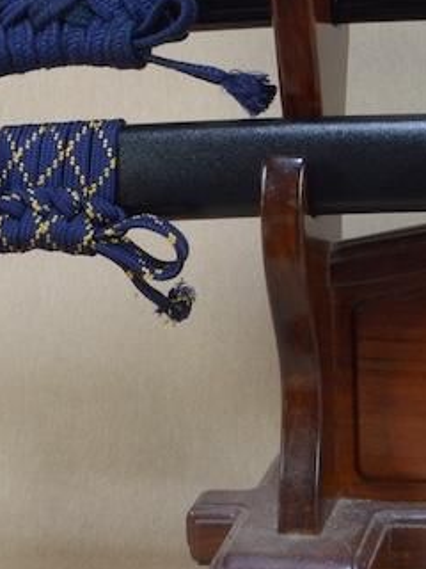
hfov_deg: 11.0
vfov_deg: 15.0
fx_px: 2067
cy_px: -152
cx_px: 770
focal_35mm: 126
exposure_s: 1/1.6
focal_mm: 20
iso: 400
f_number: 11
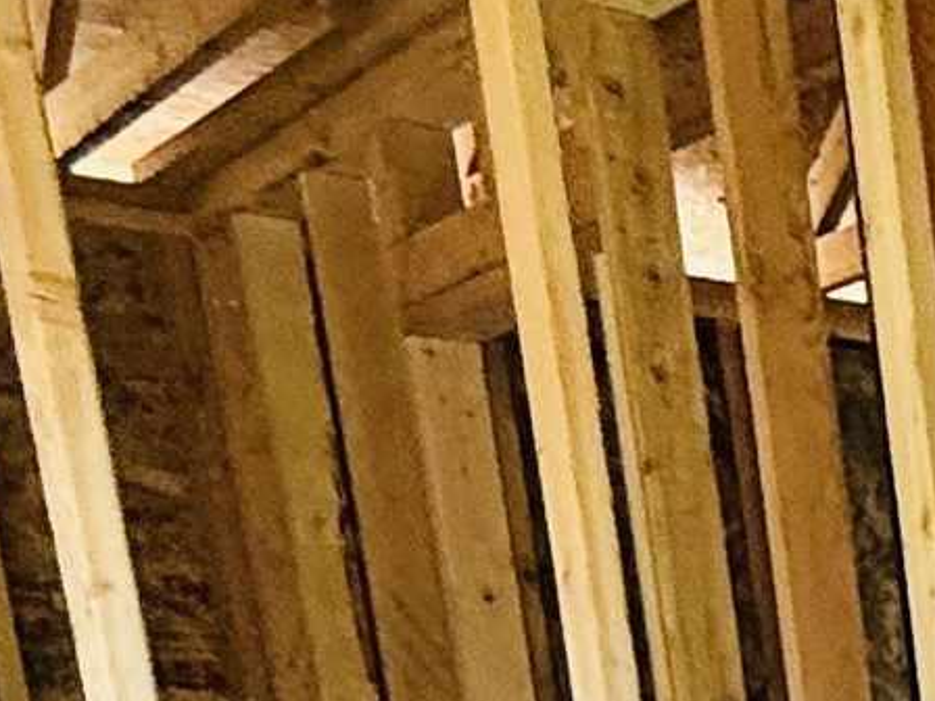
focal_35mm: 96
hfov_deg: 14.2
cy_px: 1552
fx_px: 2593
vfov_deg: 12.7
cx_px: 2212
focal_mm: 2.22
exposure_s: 1/99
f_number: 2.2
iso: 125
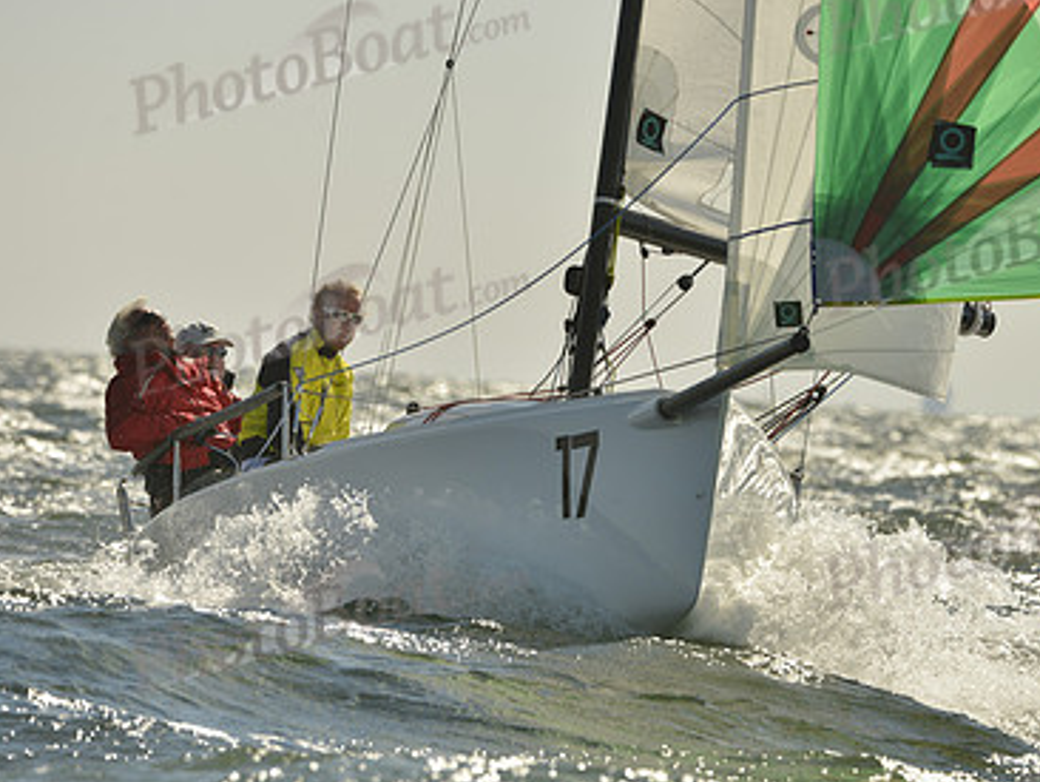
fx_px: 16475
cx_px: 679
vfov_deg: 2.7
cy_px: 431
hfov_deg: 3.6
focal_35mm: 548
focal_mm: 360
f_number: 8
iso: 280
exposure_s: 1/1600
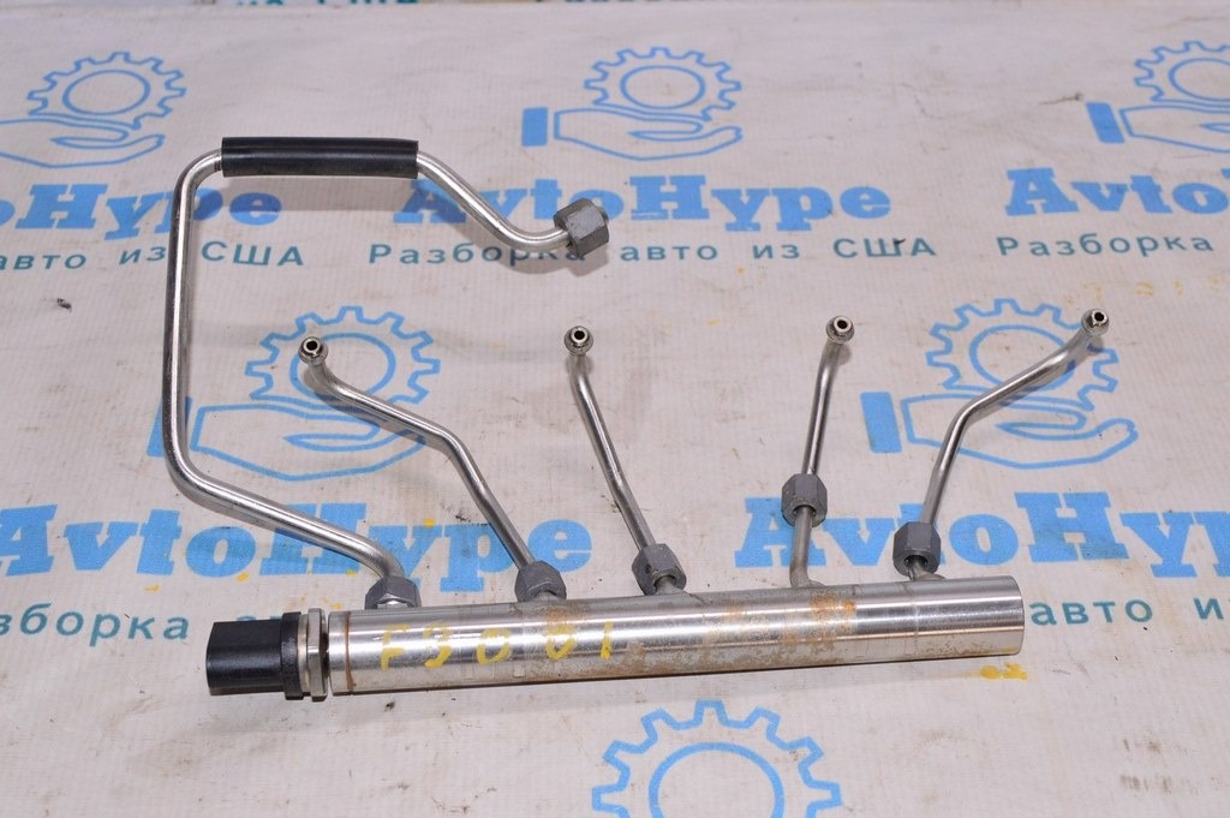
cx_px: 615
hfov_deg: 38.9
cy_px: 409
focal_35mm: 51
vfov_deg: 26.4
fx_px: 1741
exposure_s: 1/200
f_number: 8
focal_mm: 34
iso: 1600
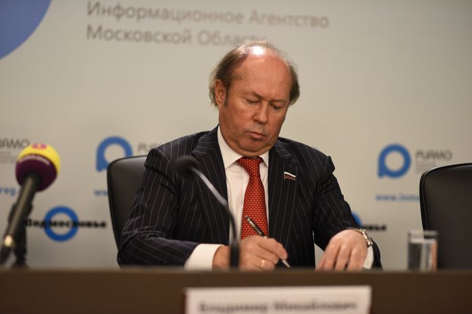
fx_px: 1114
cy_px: 157
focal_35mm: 85
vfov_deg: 16.1
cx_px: 236
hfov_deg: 23.9
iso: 1600
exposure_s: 1/1000
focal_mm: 85
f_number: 2.2
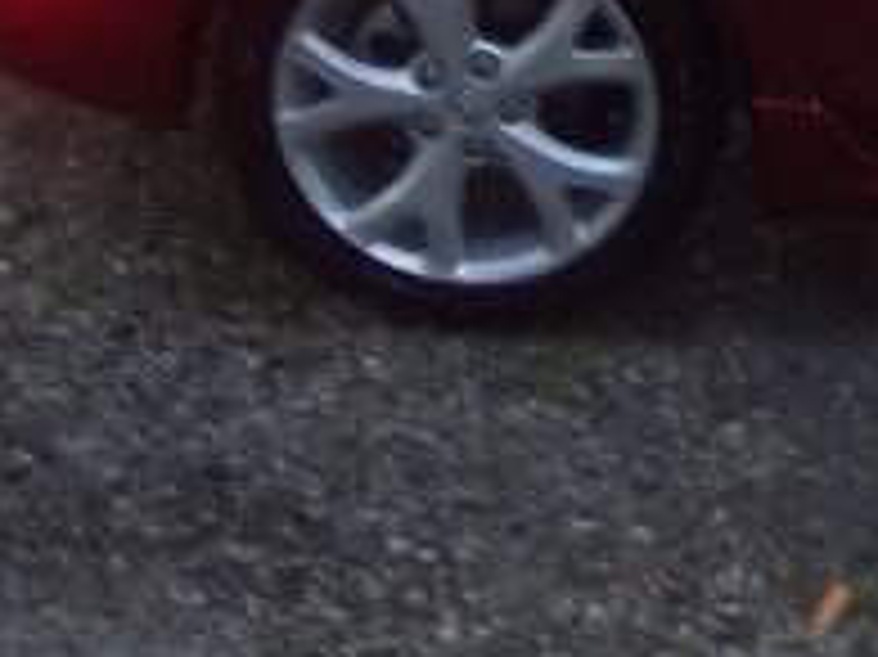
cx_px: 1544
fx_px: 6540
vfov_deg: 5.7
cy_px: -466
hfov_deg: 7.5
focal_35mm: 258
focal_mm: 13.3
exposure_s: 1/45
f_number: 3.4
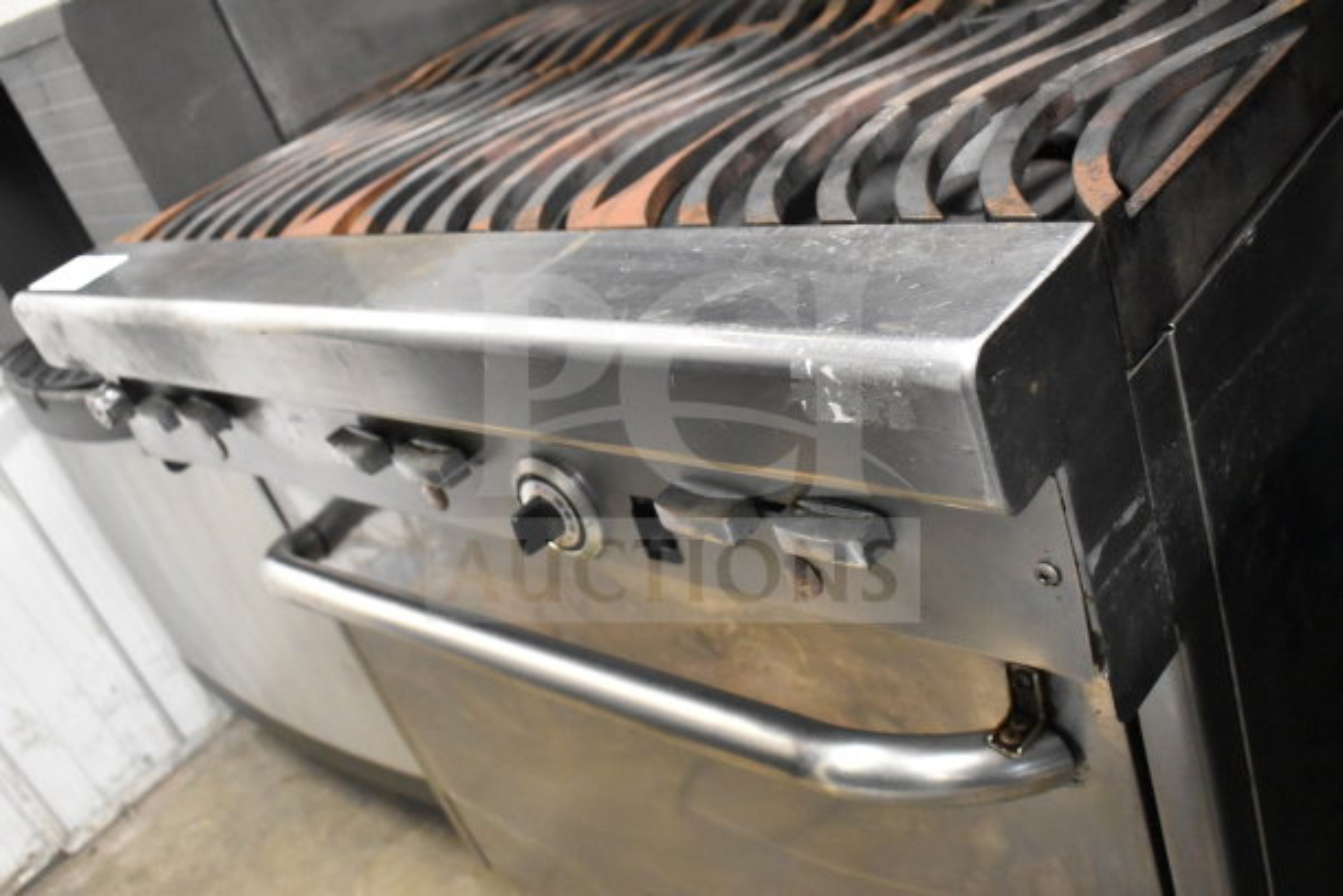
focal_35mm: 36
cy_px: 448
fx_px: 1343
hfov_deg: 53.1
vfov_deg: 36.9
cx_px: 672
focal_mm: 24
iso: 6400
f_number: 4.5
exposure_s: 1/80
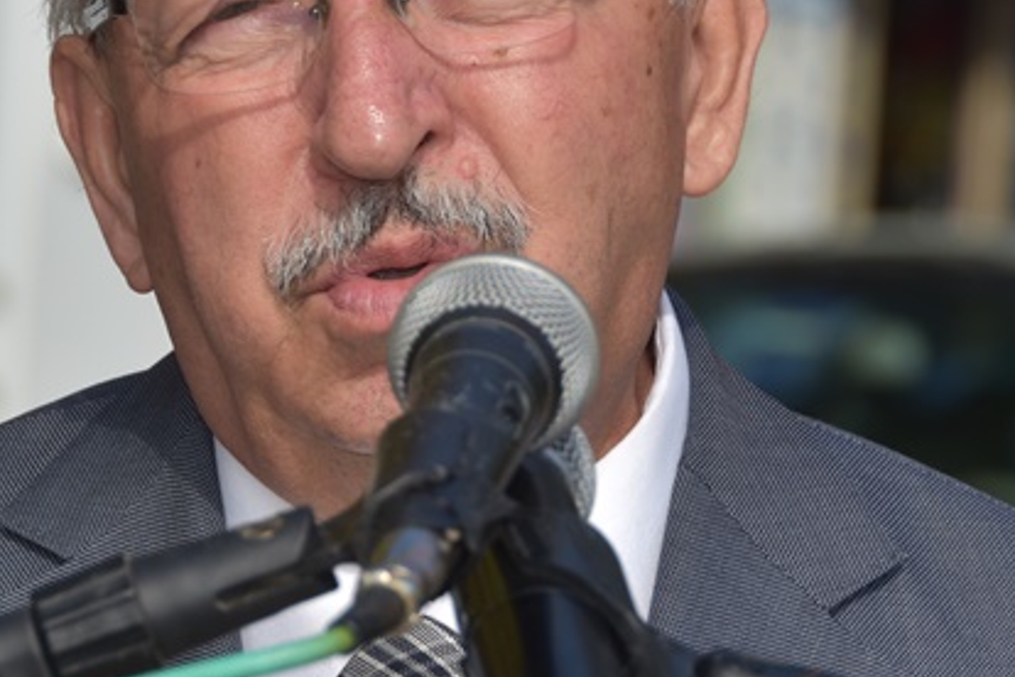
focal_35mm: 501
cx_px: 392
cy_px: 276
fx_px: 14131
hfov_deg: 4.1
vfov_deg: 2.7
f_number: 9
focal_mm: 135
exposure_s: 1/250
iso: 100
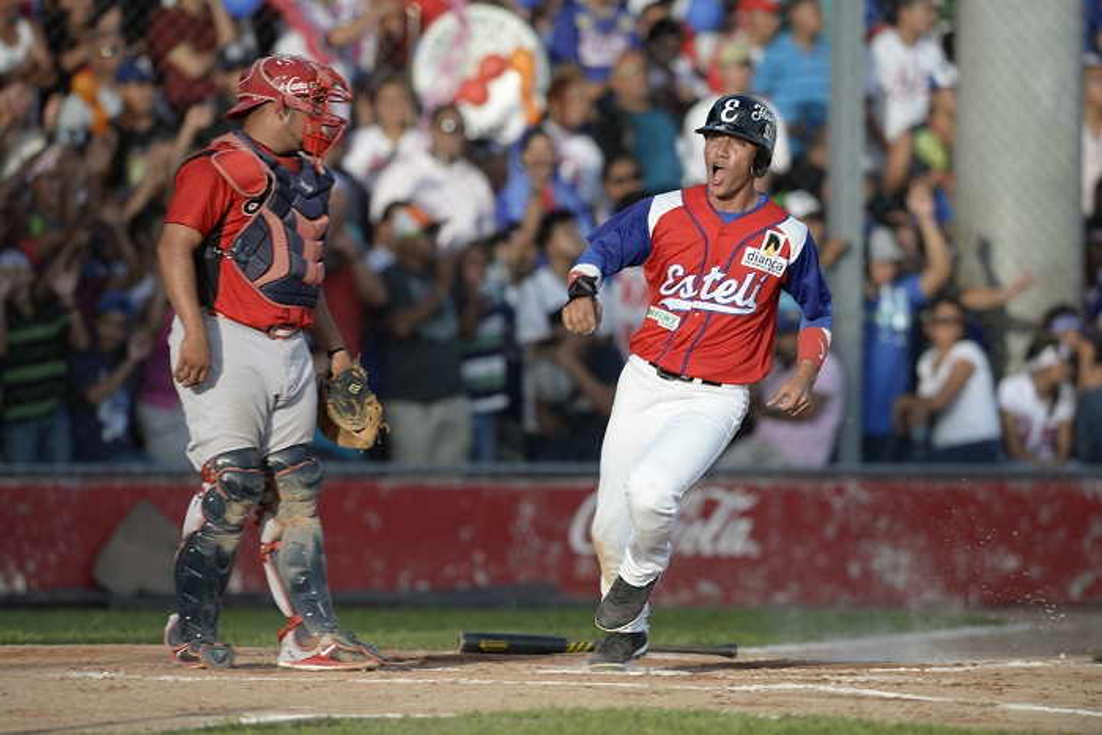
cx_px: 551
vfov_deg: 3.4
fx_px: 12246
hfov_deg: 5.2
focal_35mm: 400
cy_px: 368
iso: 200
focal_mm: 400
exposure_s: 1/800
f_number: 4.5
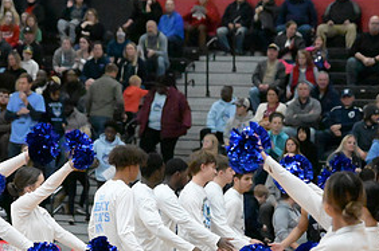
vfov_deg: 9.7
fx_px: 1471
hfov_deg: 14.7
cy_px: 242
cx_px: 140
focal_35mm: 140
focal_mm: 68
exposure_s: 1/8000
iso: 51200
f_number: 2.8
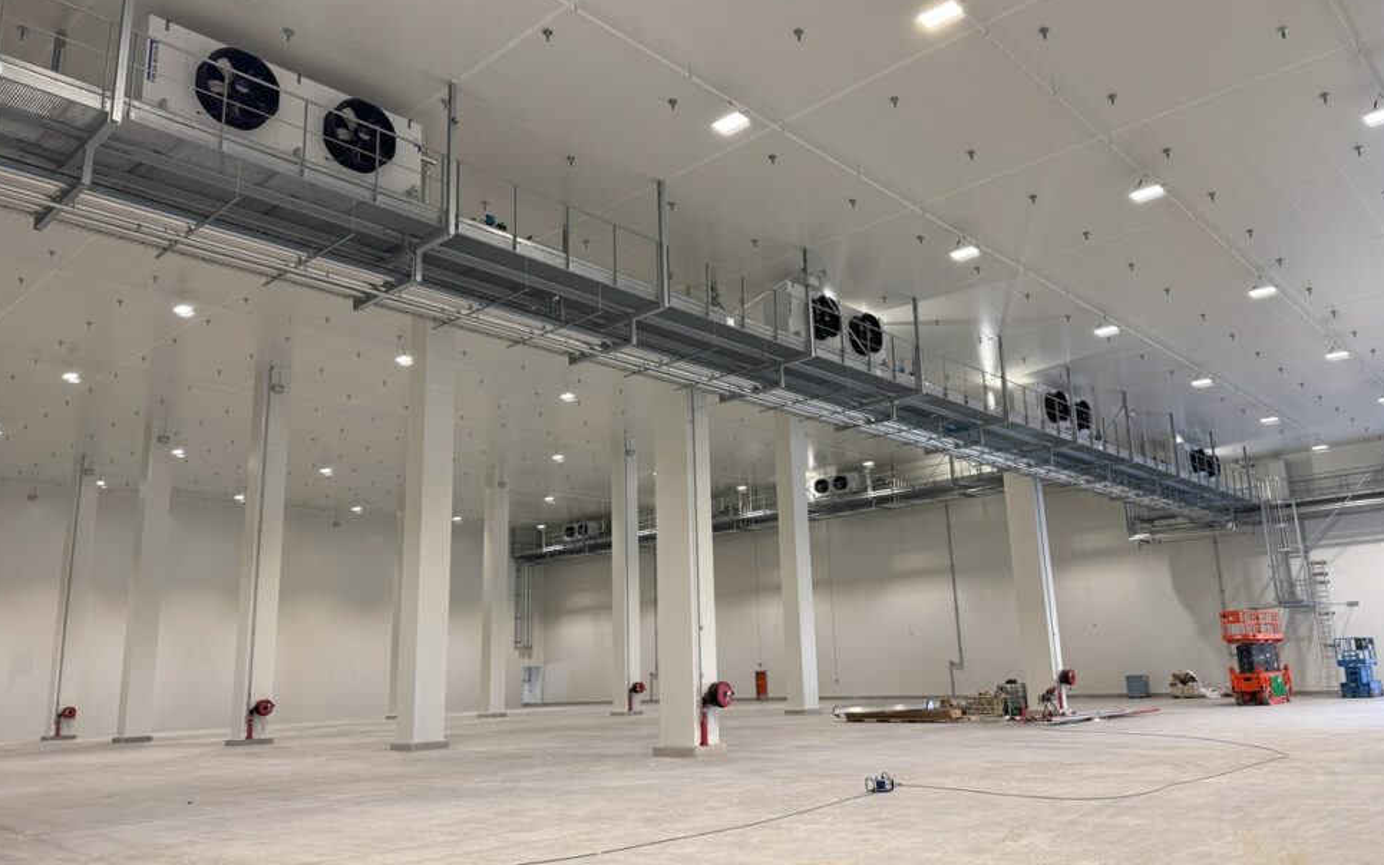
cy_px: 440
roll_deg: +3.3
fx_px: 1018
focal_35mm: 27
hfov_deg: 68.4
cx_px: 727
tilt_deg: +14.5
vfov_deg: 46.0
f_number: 1.78
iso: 100
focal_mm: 6.76
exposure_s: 1/50
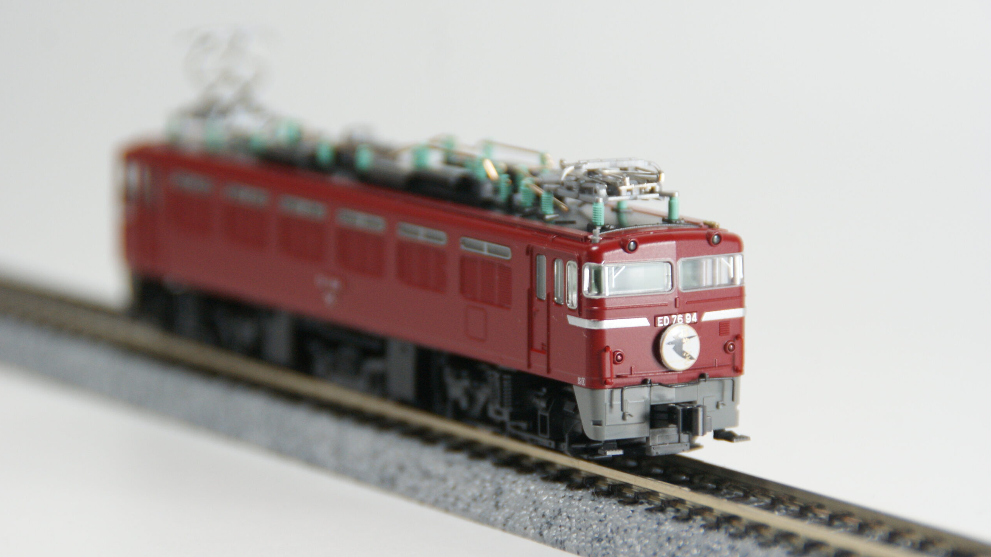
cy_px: 299
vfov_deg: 3.9
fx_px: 8277
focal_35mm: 315
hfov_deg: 6.9
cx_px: 495
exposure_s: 1/30
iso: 400
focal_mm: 200
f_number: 6.3
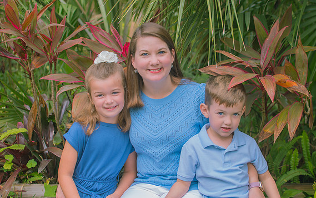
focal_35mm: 54
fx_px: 465
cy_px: 101
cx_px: 158
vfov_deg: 24.0
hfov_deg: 37.5
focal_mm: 35
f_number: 2.8
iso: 100
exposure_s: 1/250
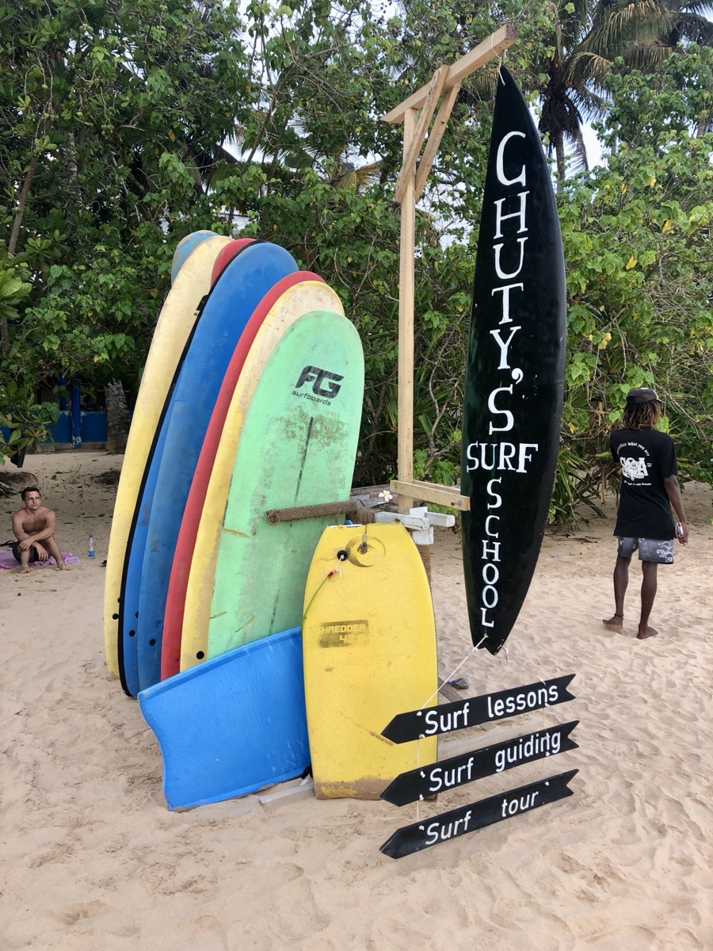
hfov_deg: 49.7
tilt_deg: -0.8
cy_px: 476
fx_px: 769
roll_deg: +1.3
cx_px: 356
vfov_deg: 63.4
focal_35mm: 28
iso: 20
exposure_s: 1/120
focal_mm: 3.99
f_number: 1.8
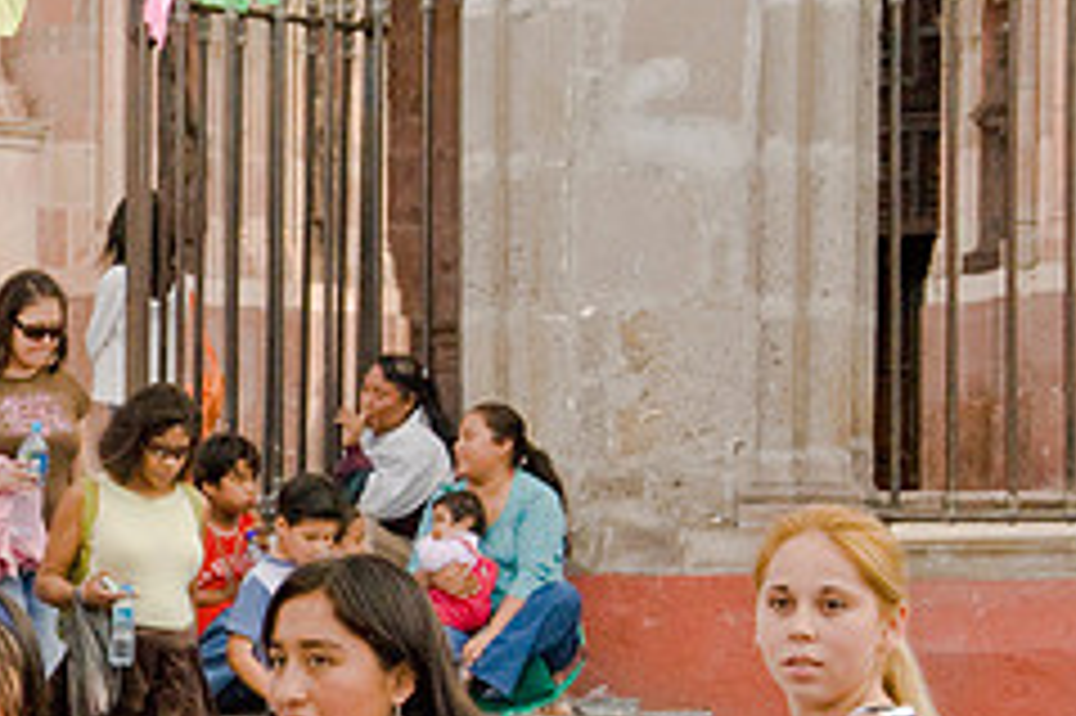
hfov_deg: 10.0
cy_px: 464
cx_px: -176
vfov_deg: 6.7
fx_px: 6093
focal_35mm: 204
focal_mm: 56
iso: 800
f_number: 11
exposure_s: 1/125
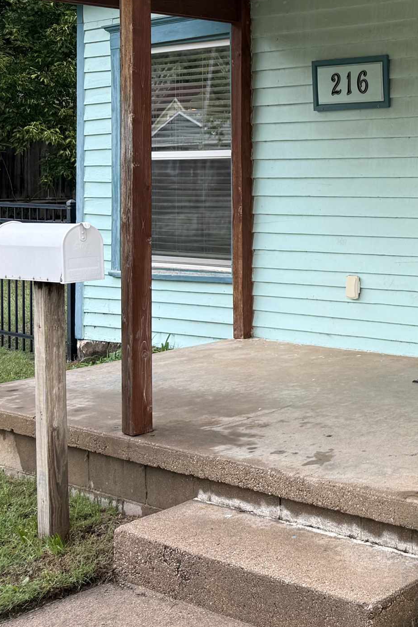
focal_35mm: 55
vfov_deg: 35.7
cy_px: 188
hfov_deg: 21.4
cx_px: 595
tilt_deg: -0.5
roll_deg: -0.1
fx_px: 958
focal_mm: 6.76
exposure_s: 1/193
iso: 64
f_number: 1.78
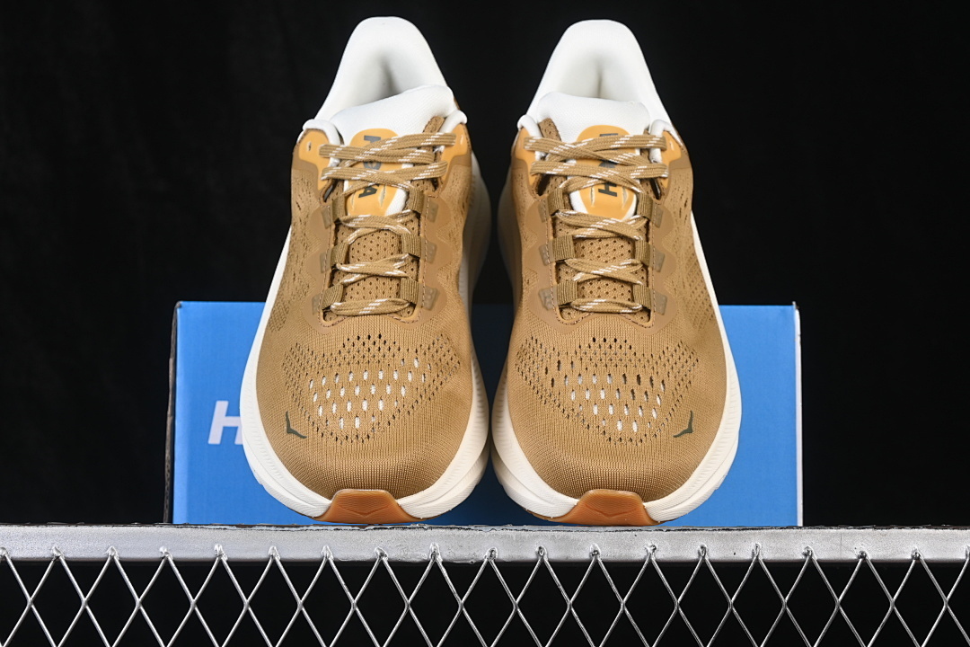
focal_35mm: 75
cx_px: 485
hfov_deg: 27.0
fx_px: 2021
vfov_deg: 18.2
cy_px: 324
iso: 160
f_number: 7.1
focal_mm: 50
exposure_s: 1/60
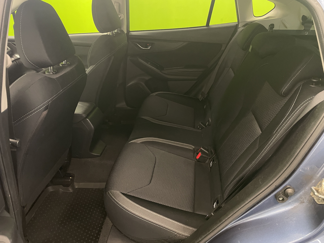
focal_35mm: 26
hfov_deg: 67.3
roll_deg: +0.6
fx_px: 243
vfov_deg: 53.1
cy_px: 122
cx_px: 162
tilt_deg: -27.2
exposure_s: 1/50
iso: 250
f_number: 1.6
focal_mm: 4.2
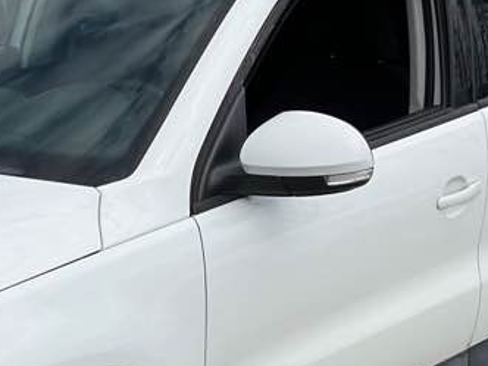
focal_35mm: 99
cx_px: -12
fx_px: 1396
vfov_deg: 14.8
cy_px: 304
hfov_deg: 19.2
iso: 25
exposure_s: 1/2320
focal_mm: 3
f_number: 1.8
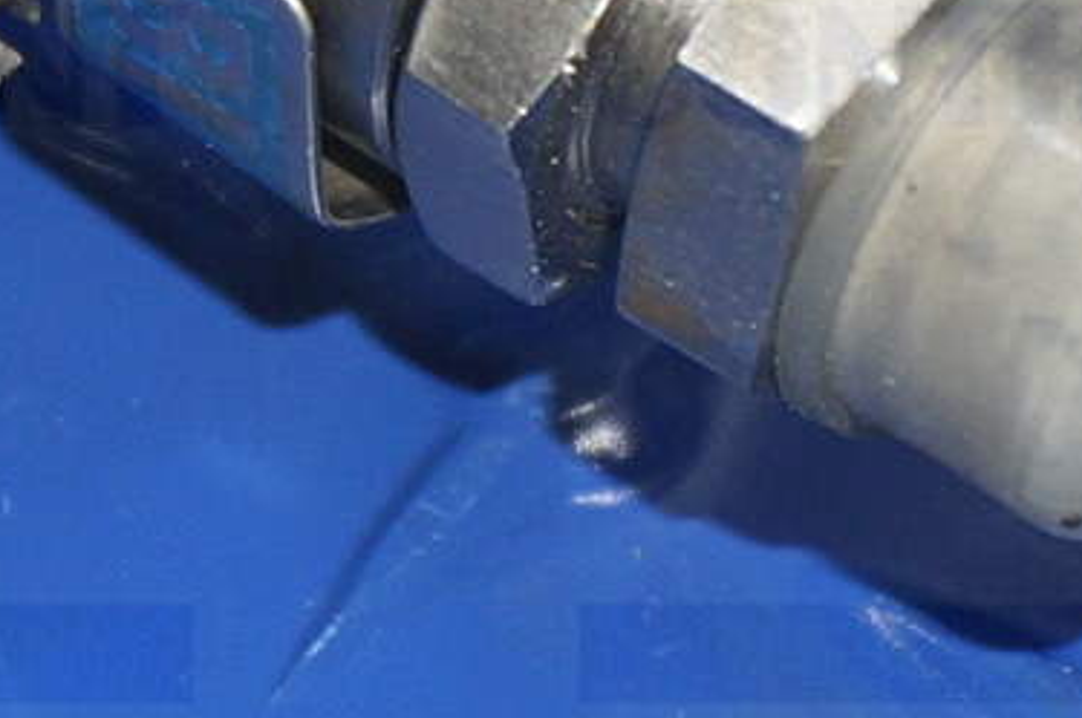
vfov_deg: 4.1
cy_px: 225
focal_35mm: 333
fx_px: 9995
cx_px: -744
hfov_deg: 6.1
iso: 250
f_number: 5
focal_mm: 34
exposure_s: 1/60
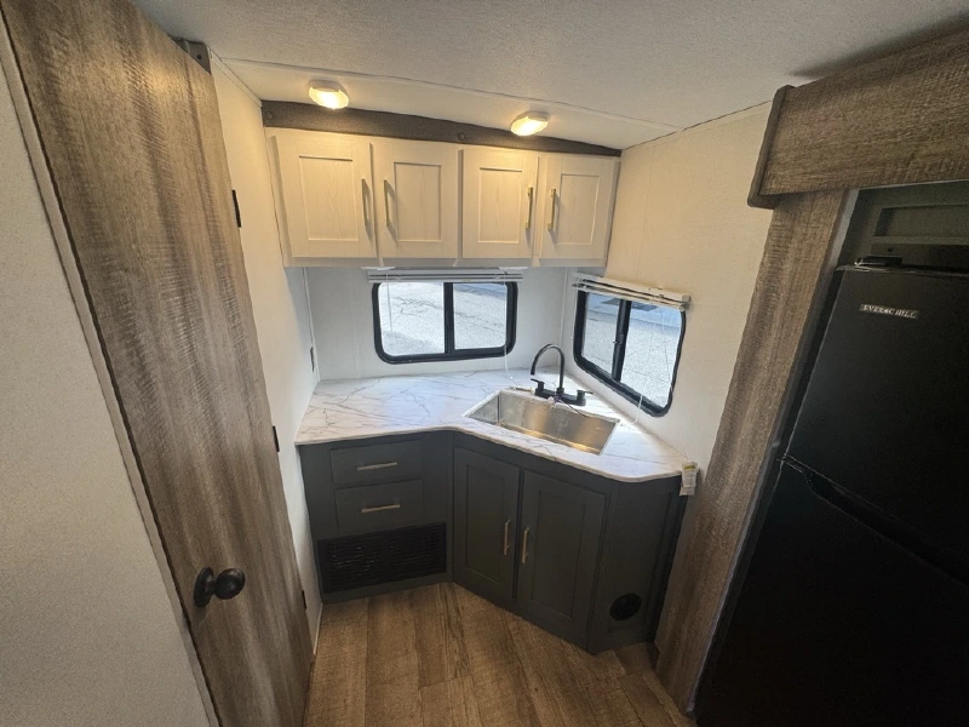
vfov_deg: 85.7
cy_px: 364
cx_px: 484
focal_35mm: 14
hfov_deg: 102.1
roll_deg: +0.2
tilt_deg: -21.8
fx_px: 392
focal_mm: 2.22
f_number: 2.2
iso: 100
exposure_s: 1/99
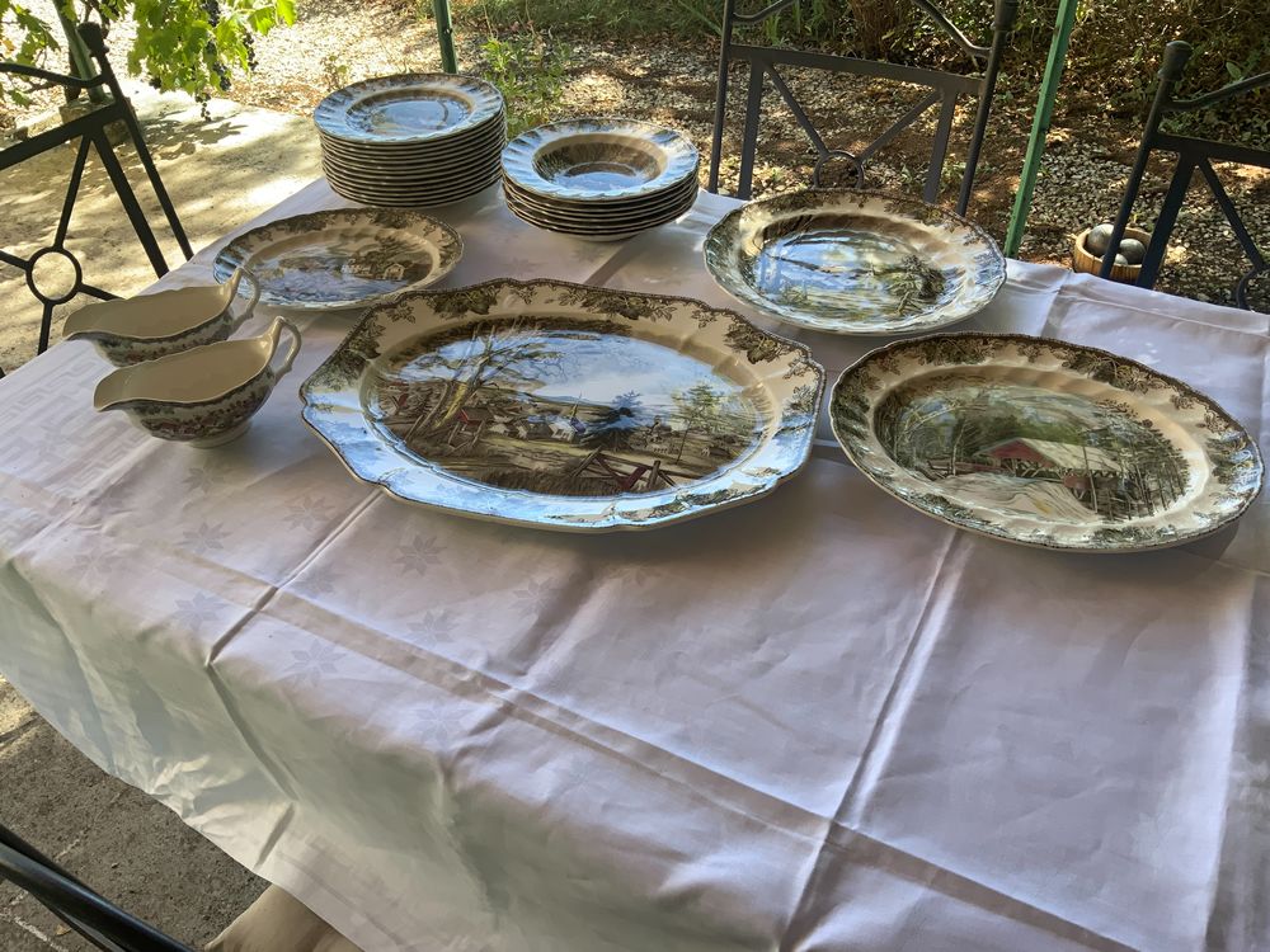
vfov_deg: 48.2
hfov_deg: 61.7
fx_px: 1064
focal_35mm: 29
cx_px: 635
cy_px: 476
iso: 16
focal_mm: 3
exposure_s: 1/180
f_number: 1.8
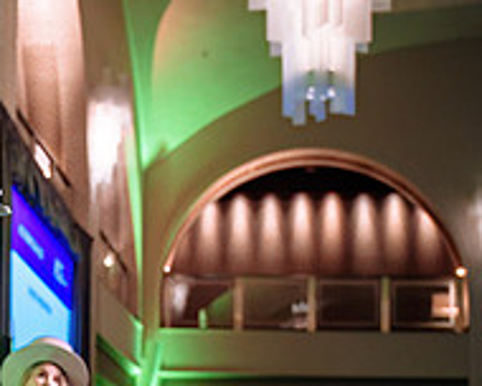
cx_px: 61
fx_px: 1412
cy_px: 309
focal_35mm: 99
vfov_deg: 15.4
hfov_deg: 19.1
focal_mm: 34.5
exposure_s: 1/160
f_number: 2.8
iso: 1600
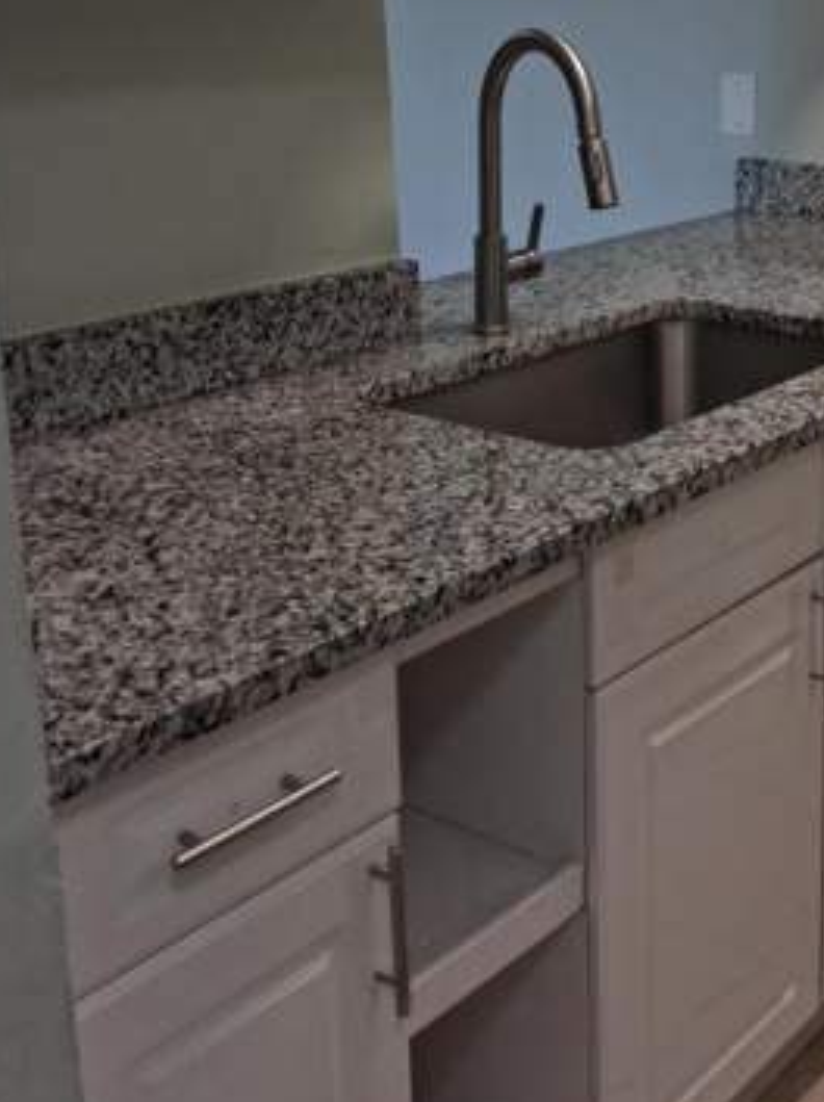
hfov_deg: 29.0
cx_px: 659
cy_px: 297
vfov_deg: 38.1
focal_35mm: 49
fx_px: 1558
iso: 160
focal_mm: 4
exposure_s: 1/120
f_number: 1.8
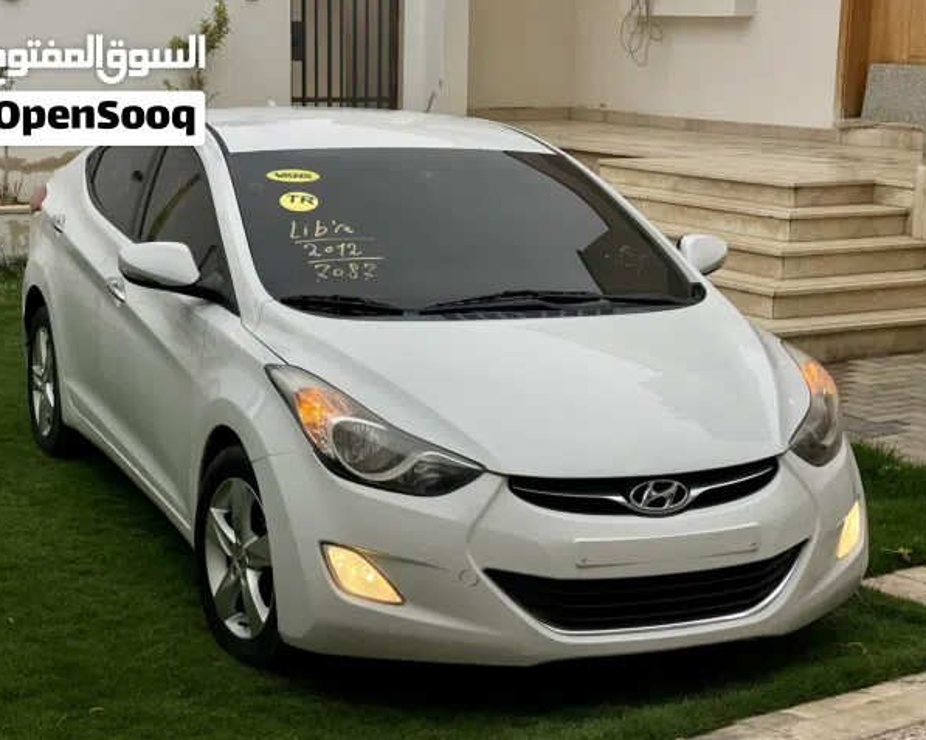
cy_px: 369
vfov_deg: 22.8
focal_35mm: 67
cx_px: 439
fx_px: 1835
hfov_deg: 28.3
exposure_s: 1/121
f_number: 2.2
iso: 32
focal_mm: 7.5
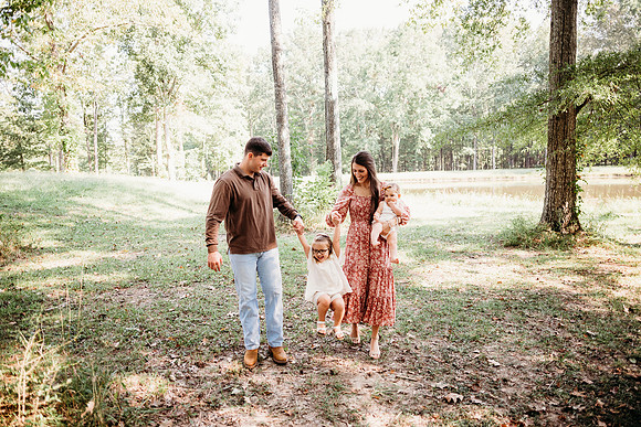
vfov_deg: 53.2
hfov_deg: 73.7
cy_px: 214
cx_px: 320
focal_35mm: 24
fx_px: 427
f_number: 2.2
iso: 200
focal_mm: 24
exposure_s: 1/320
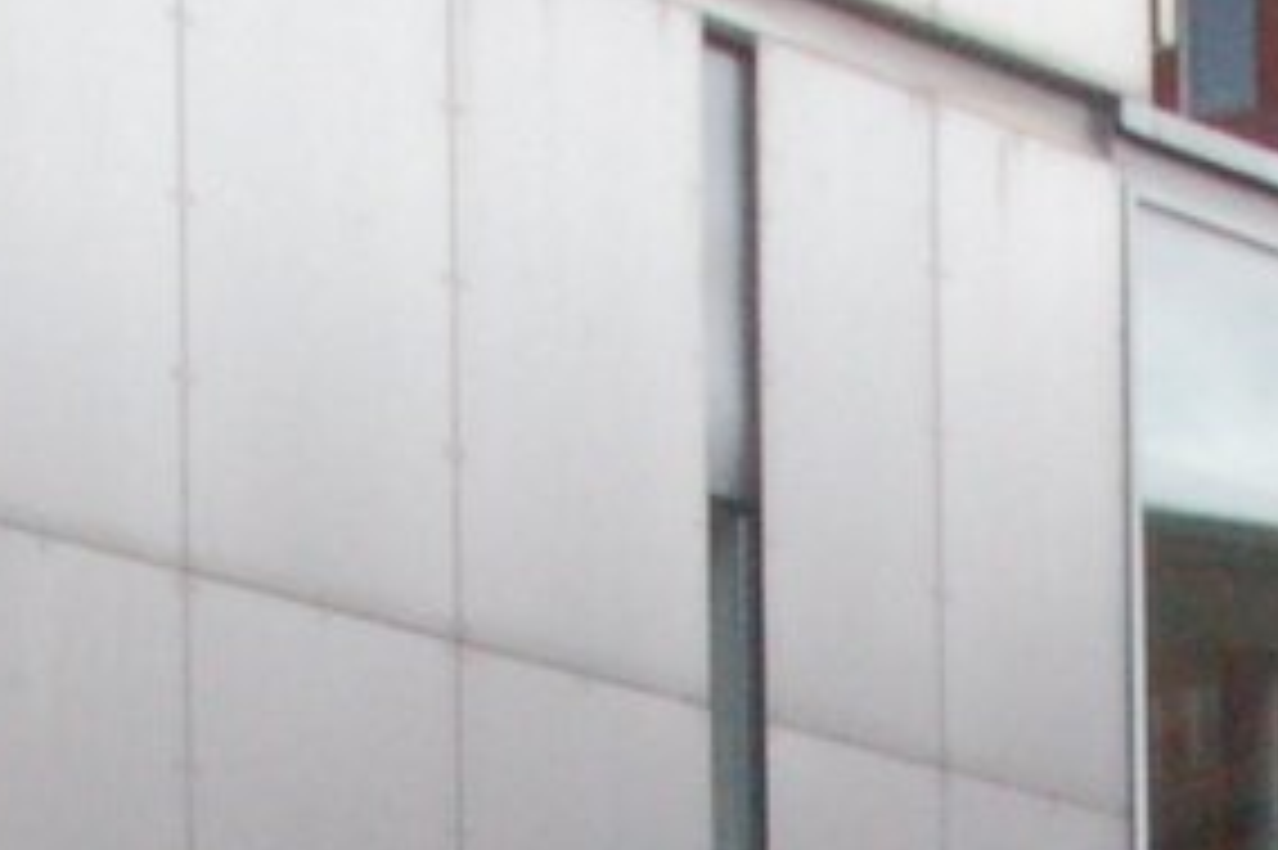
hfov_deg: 10.1
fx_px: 7114
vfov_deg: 6.2
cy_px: 2694
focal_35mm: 201
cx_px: 1485
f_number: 32
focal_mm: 19
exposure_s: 1/125
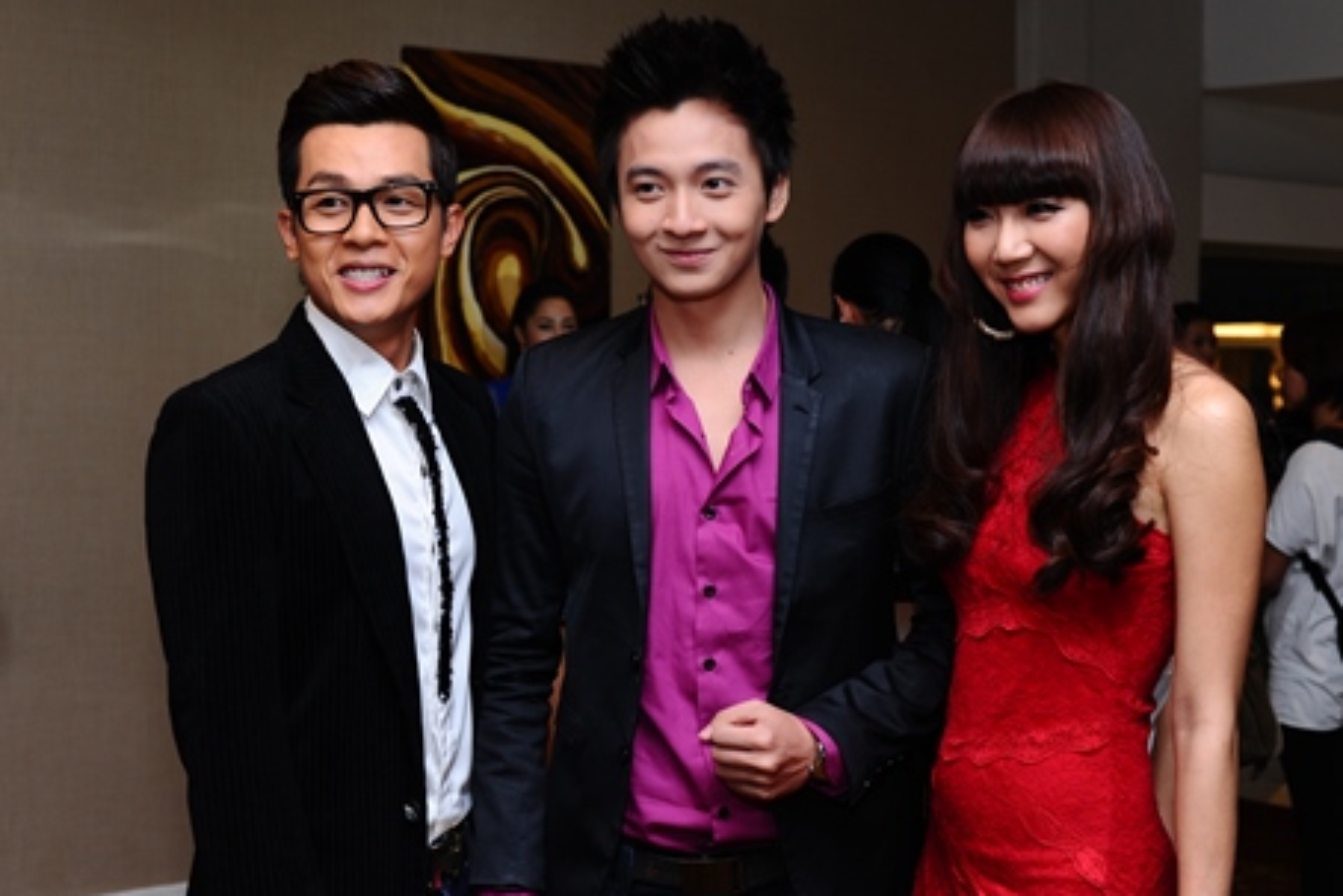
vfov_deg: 24.6
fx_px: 2052
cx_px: 677
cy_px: 442
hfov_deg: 36.2
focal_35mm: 55
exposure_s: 1/200
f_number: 5
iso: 800
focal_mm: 50
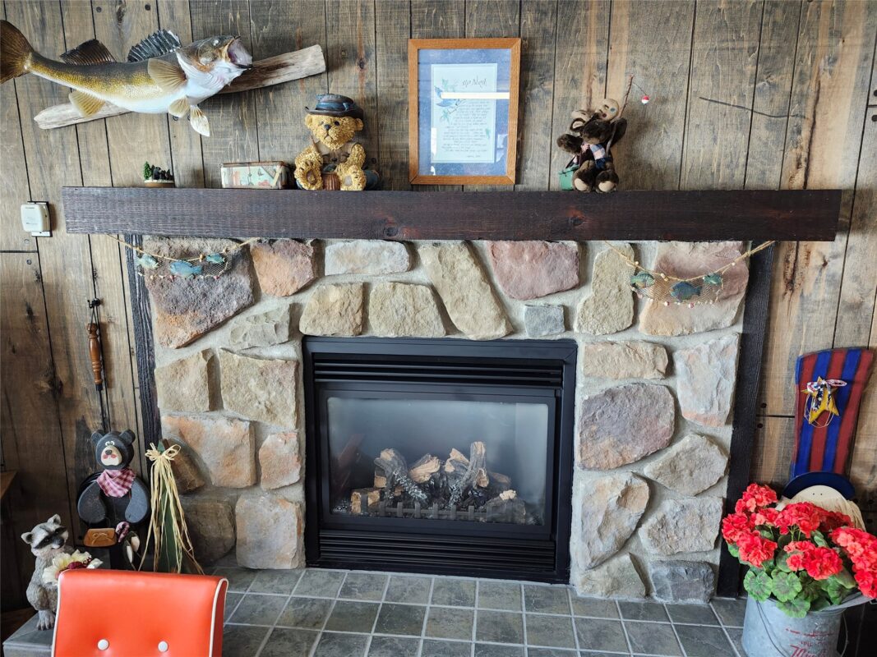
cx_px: 438
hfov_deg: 73.9
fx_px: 583
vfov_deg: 58.9
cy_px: 328
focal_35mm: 23
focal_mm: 5.54
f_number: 1.8
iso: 640
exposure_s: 1/120
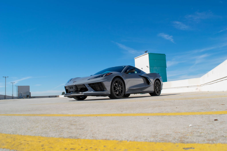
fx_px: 170
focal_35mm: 27
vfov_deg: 47.9
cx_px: 114
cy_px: 76
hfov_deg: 67.4
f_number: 11
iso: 200
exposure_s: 1/500
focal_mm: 18
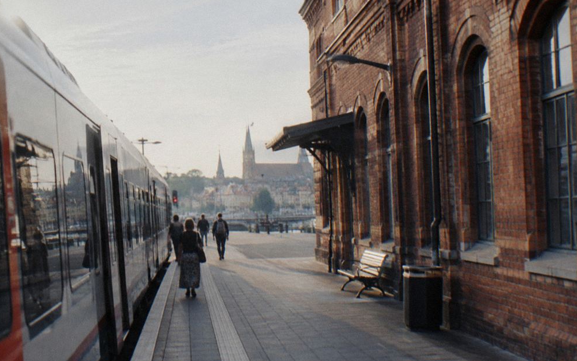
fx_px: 566
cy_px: 190
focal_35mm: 36
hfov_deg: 54.0
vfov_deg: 35.3
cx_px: 288
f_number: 9
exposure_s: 1/250
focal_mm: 35
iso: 400
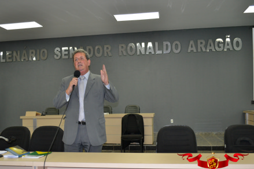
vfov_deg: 32.5
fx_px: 289
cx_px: 112
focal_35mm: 41
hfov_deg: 47.3
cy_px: 96
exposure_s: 1/60
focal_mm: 24
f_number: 4
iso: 720
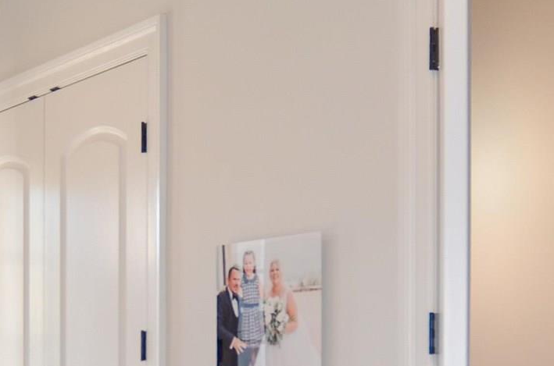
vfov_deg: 20.0
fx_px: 998
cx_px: 123
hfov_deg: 30.4
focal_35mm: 65
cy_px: 391
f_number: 3.5
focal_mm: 10
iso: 100
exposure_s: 1/60
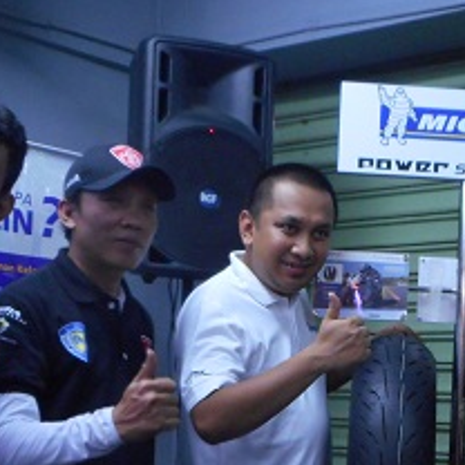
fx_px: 1033
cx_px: 380
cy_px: 376
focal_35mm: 68
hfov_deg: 24.9
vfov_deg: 24.9
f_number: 3.7
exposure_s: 1/15
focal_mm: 4.5
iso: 400
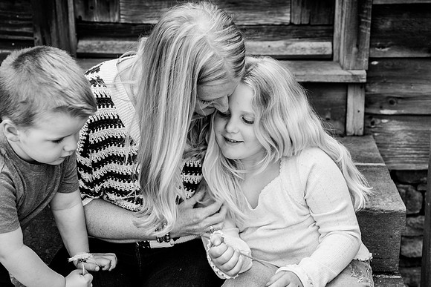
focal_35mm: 66
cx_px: 216
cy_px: 144
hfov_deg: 30.5
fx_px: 790
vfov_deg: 20.6
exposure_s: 1/250
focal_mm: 66
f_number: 5.6
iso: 250
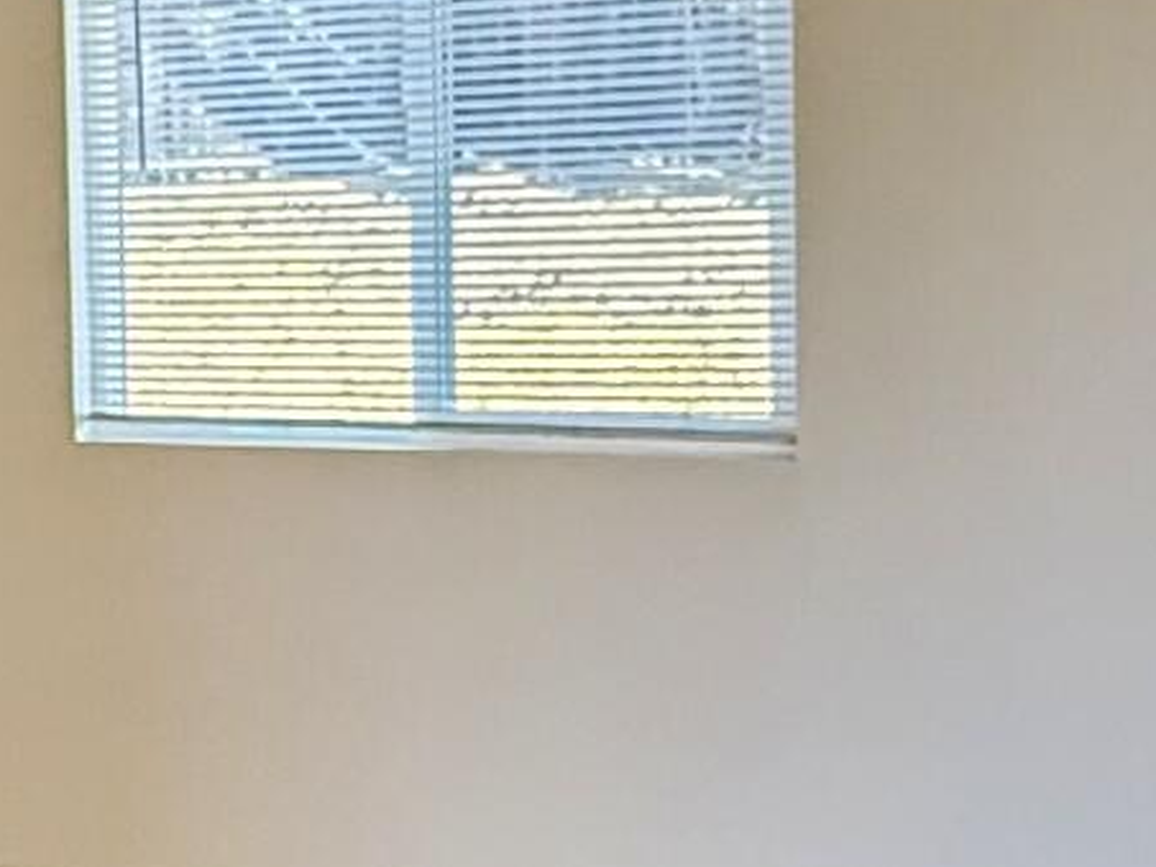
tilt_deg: -5.5
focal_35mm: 93
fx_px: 3106
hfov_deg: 19.1
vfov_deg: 15.9
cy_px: 427
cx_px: -437
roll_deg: +2.5
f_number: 2.2
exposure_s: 1/120
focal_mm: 2.22
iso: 500
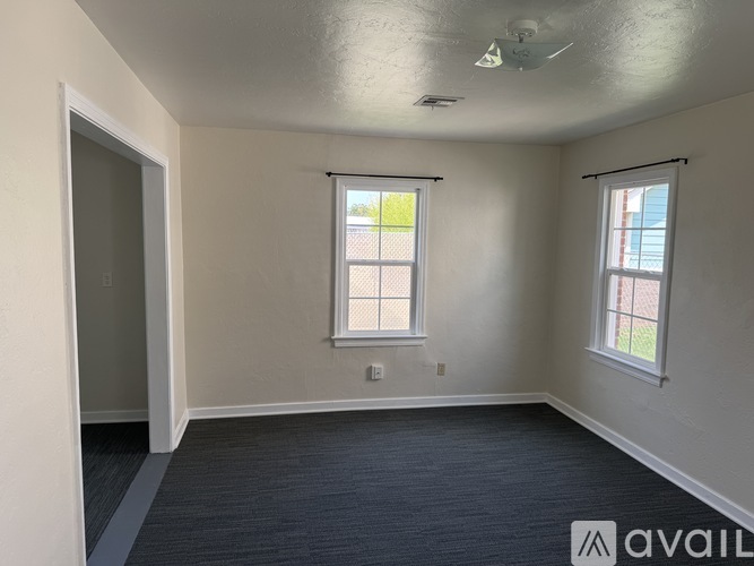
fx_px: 523
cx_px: 377
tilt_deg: -6.3
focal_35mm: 24
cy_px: 283
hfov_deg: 71.6
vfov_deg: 56.8
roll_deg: -1.7
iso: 80
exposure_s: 1/186
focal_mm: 6.76
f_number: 1.78
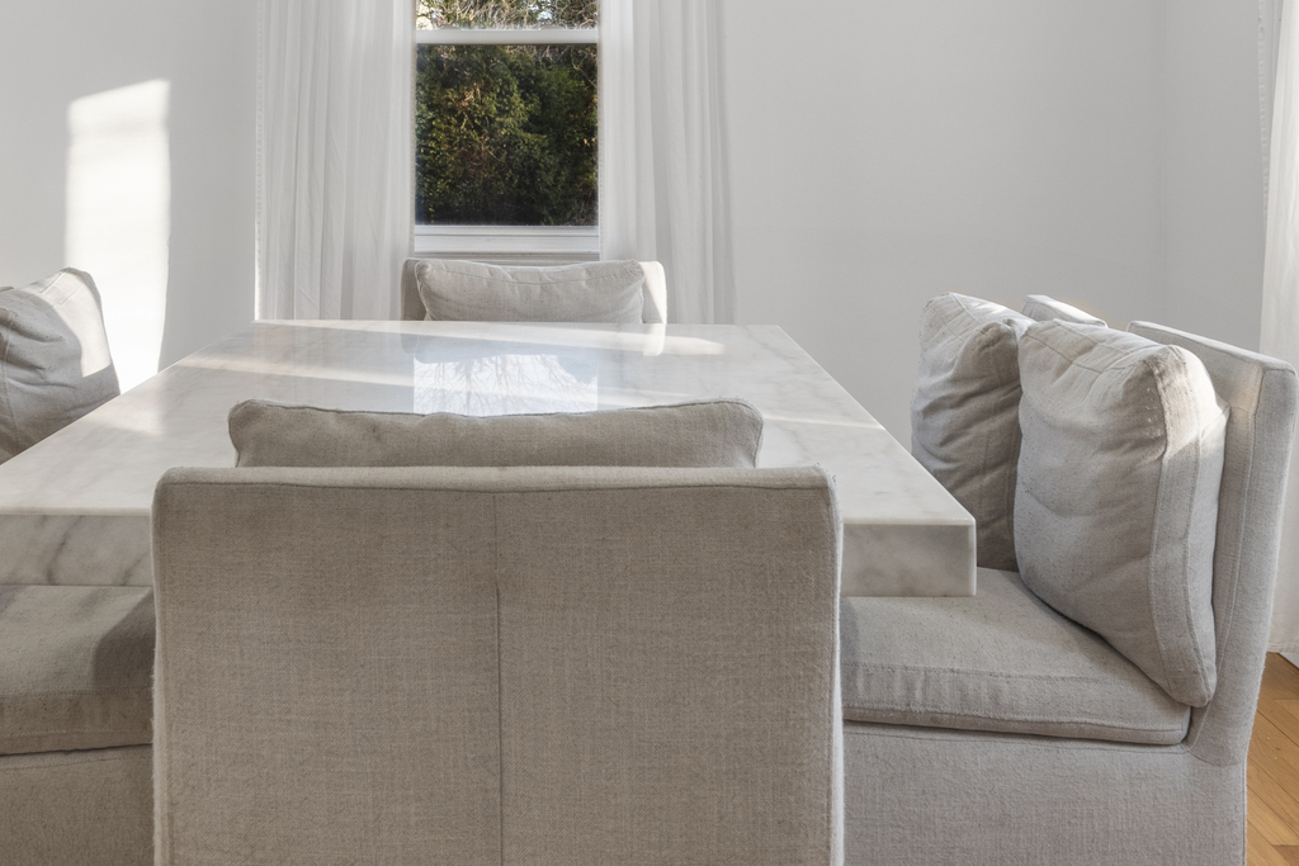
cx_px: 510
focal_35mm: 48
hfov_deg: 40.9
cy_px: 89
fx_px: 1732
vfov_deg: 27.1
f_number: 9
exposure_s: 1/2.5
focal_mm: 16
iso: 200
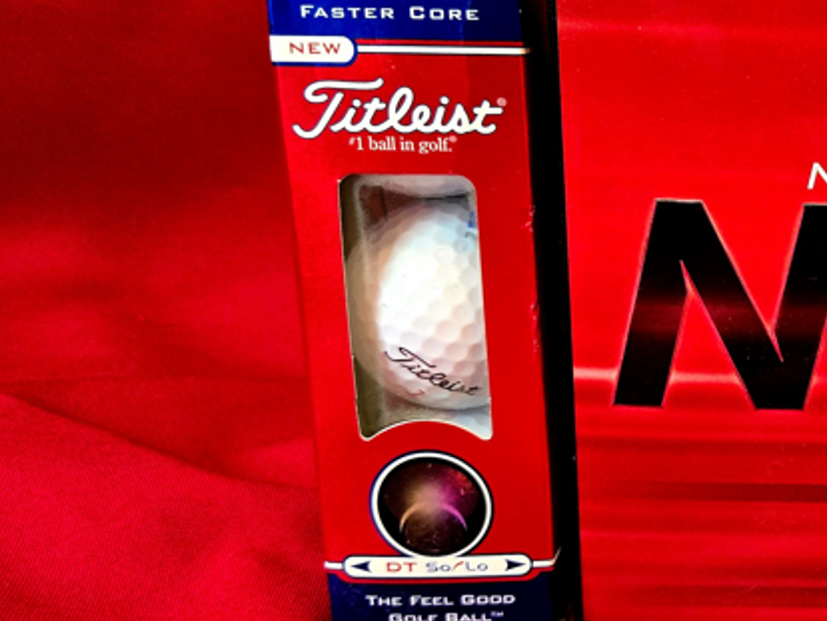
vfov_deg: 29.1
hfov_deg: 34.3
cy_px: 350
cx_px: 851
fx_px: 1195
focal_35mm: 50
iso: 800
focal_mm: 5.4
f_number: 1.8
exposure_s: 1/120
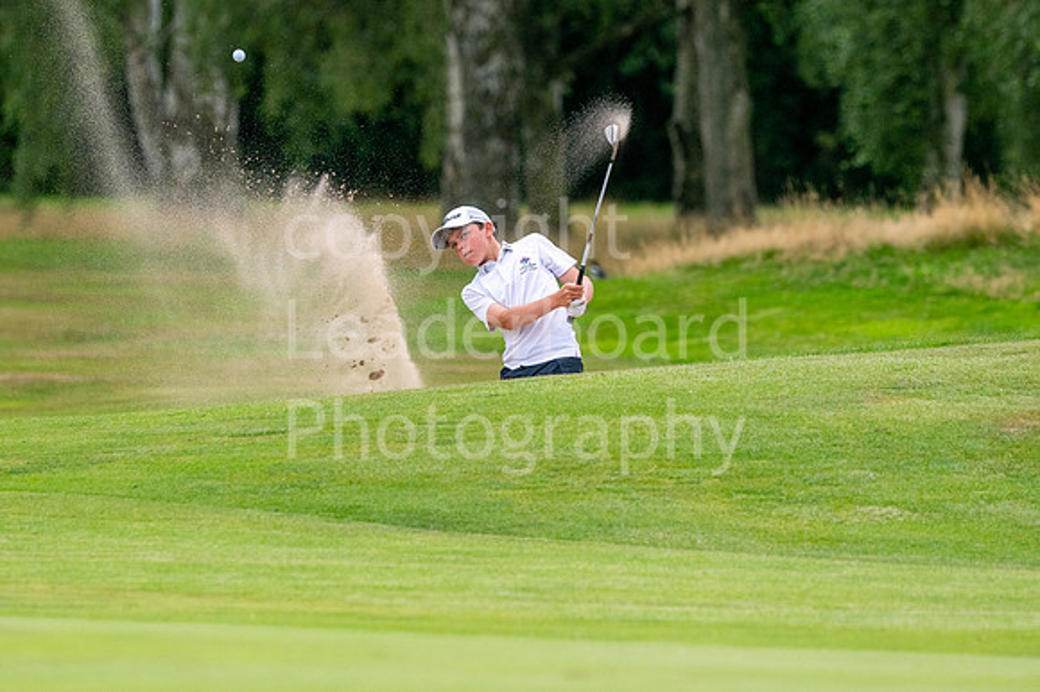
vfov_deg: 2.5
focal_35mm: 556
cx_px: 465
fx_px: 16061
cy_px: 428
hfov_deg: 3.7
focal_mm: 300
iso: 400
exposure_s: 1/1250
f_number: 5
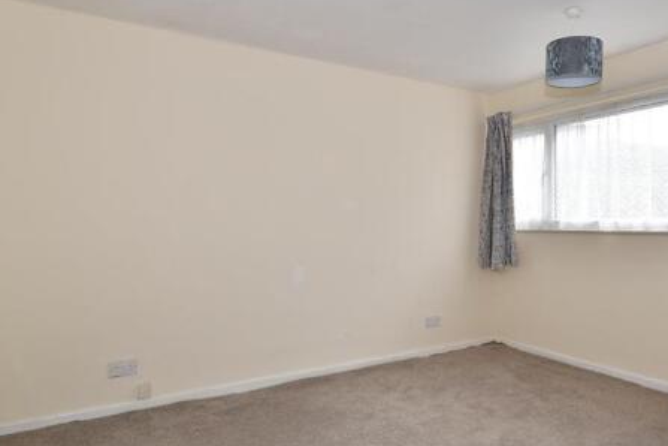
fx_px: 408
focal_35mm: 22
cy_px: 213
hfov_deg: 77.5
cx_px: 406
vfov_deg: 57.2
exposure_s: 1/60
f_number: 5.6
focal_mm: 10
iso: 320
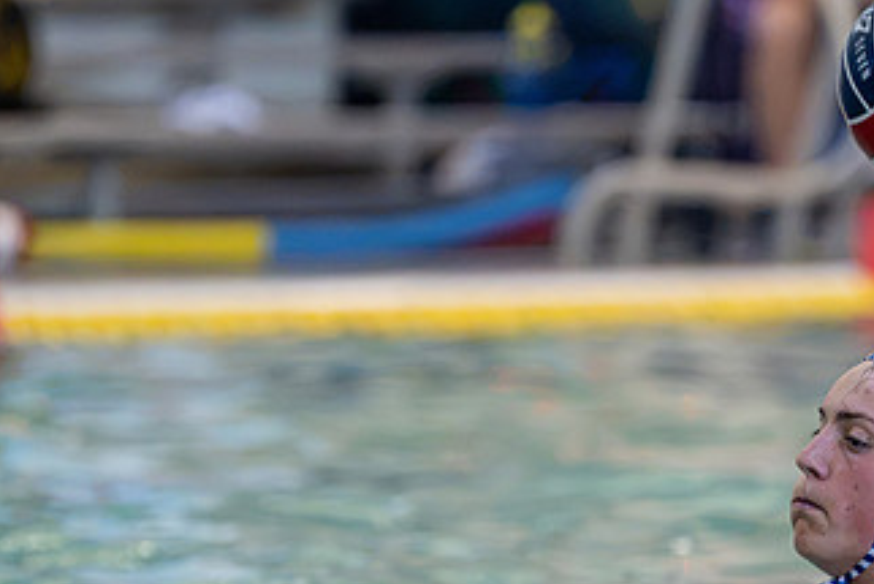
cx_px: 787
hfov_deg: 3.8
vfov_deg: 2.5
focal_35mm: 544
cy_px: 495
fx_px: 13212
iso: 6400
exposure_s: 1/1000
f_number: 4
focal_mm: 250
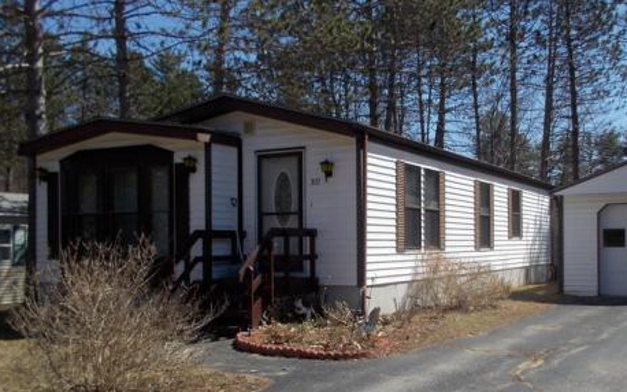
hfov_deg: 49.9
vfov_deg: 32.7
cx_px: 393
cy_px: 232
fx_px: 666
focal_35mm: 39
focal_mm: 4.1
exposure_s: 1/800
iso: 80
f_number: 3.3
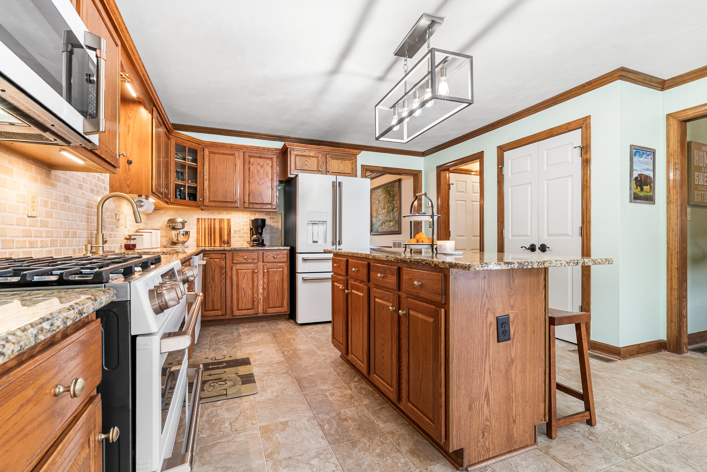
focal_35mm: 16
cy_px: 236
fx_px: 314
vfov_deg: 73.8
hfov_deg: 96.7
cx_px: 354
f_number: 9
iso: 400
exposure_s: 1/2
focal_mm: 16
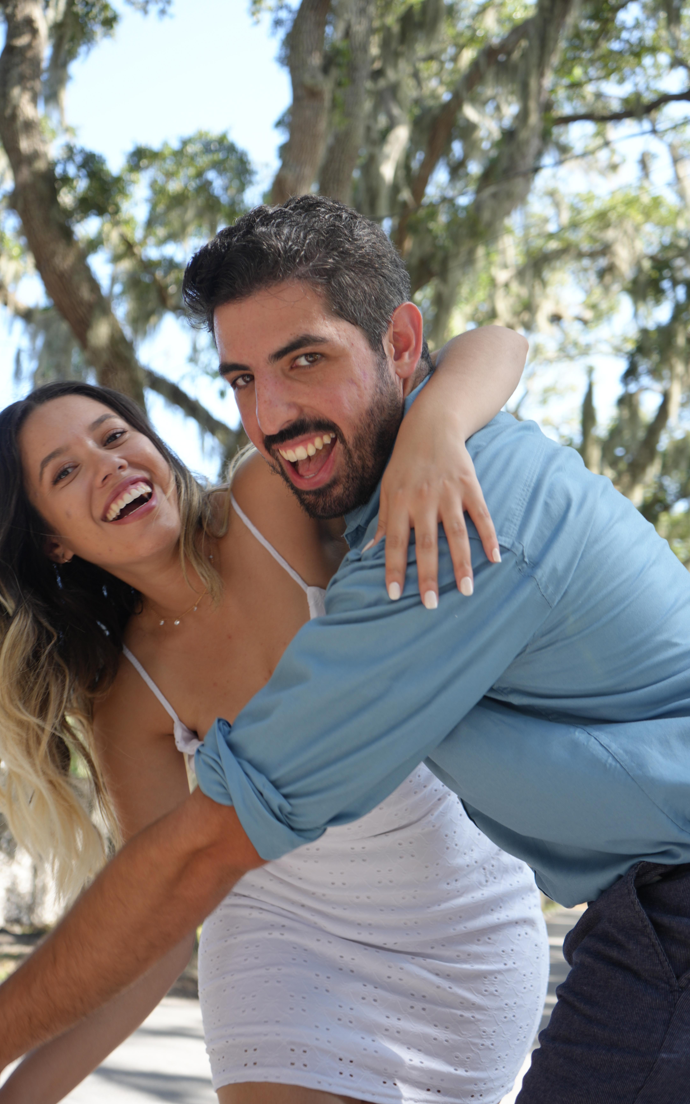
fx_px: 1113
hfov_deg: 34.4
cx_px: 331
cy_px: 552
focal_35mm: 37
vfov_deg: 52.7
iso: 125
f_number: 4
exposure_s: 1/160
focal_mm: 36
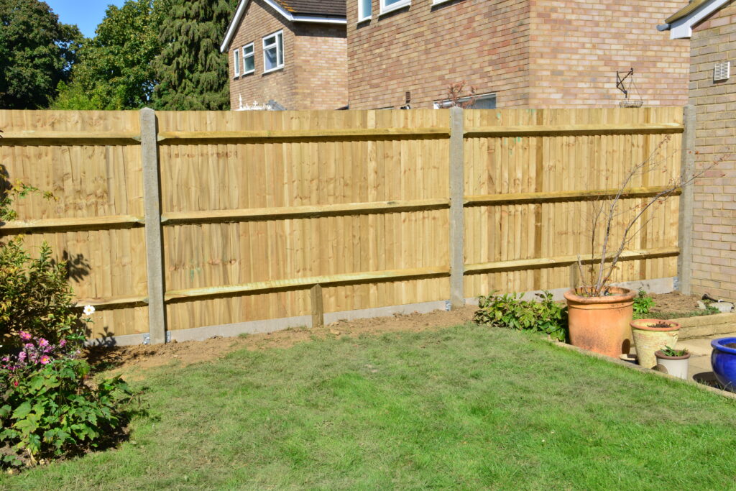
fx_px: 900
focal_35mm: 44
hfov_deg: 44.5
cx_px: 368
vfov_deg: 30.5
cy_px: 246
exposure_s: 1/40
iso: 100
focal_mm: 44
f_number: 22
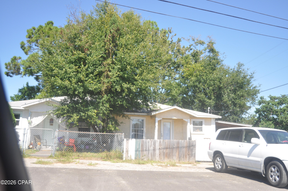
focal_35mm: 30
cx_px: 144
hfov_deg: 62.0
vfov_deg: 43.5
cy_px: 96
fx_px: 240
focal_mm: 20
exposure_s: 1/1250
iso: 400
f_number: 5
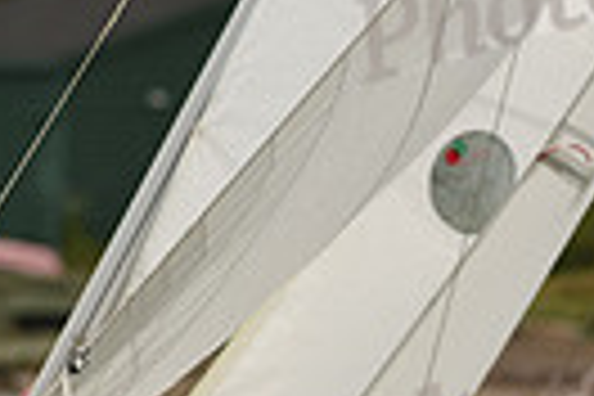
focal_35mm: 880
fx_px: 14519
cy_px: 677
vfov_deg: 1.6
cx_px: 126
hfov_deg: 2.3
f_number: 5
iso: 250
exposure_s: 1/1000
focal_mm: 200
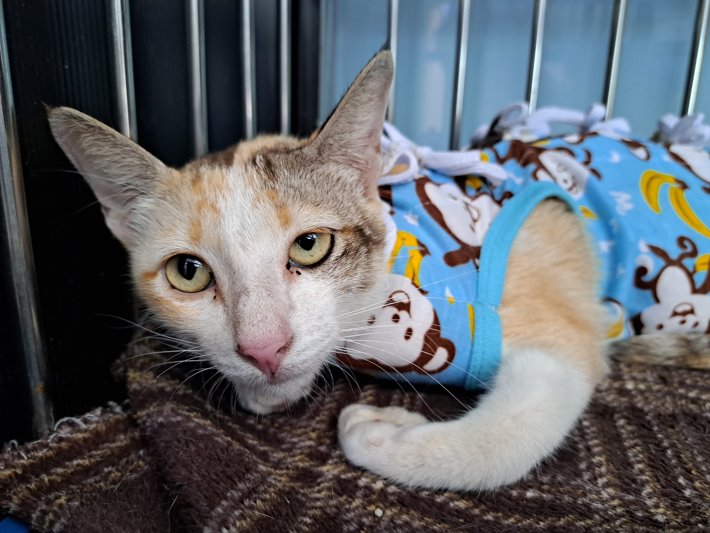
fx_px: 492
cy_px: 266
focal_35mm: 24
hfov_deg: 71.6
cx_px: 355
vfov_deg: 56.8
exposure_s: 1/33
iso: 400
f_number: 1.8
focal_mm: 5.23
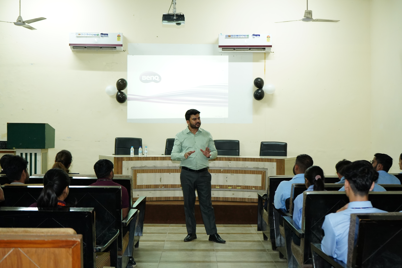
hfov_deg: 39.6
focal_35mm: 50
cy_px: 134
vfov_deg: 27.0
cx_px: 201
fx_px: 558
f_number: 4.5
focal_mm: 50
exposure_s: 1/100
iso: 4000
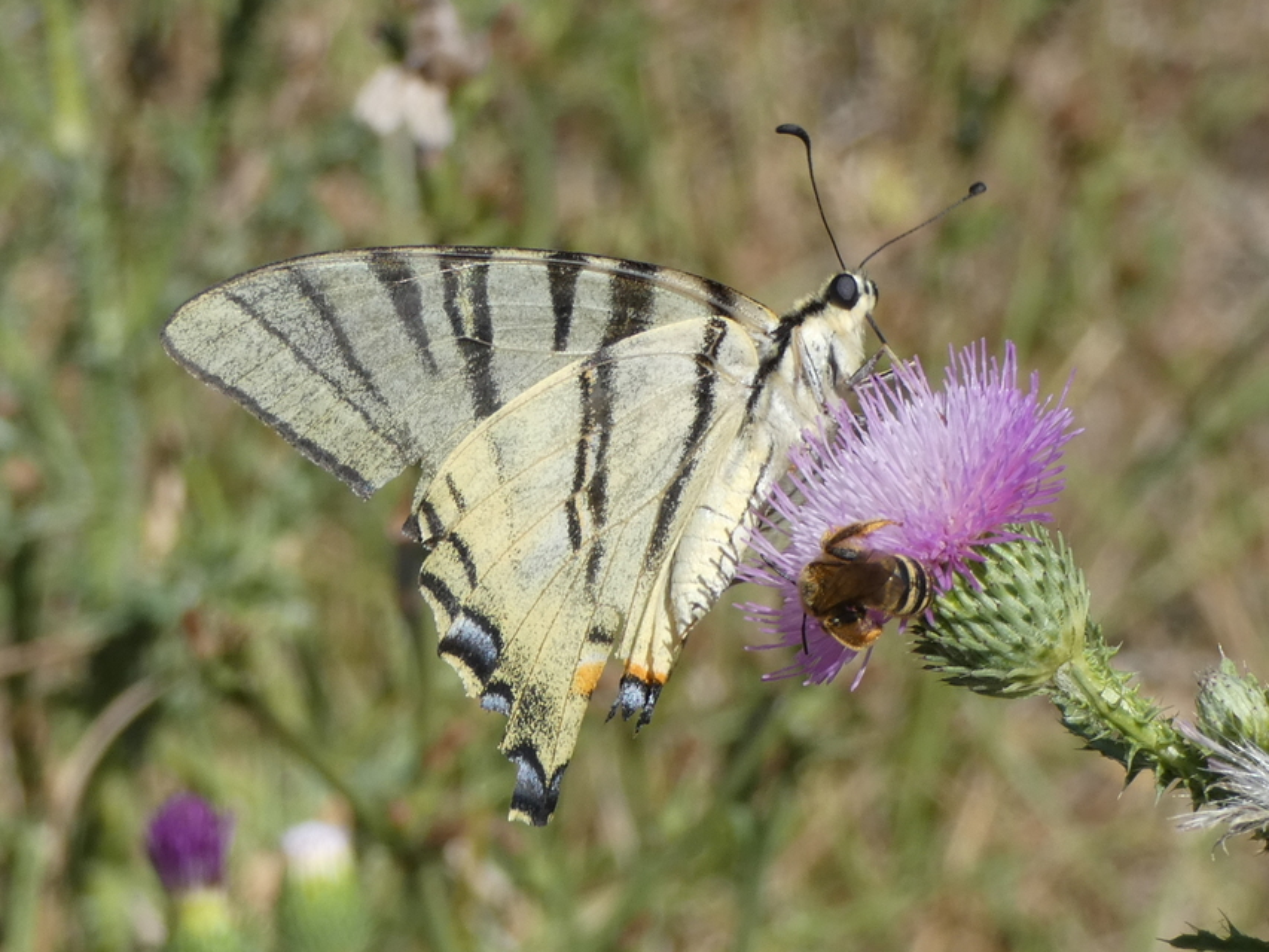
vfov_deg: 11.4
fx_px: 4766
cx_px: 634
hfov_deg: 15.2
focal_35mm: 130
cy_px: 476
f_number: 5.2
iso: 80
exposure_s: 1/250
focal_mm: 23.3
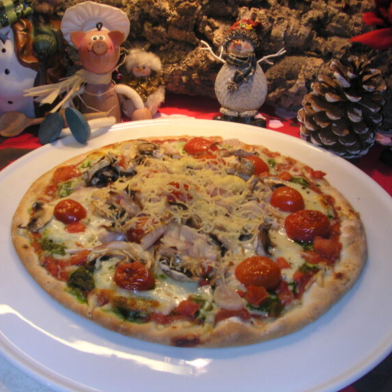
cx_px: 192
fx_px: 564
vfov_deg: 38.3
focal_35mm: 44
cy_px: 197
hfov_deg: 38.3
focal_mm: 5.6
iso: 100
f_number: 2.7
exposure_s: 1/30
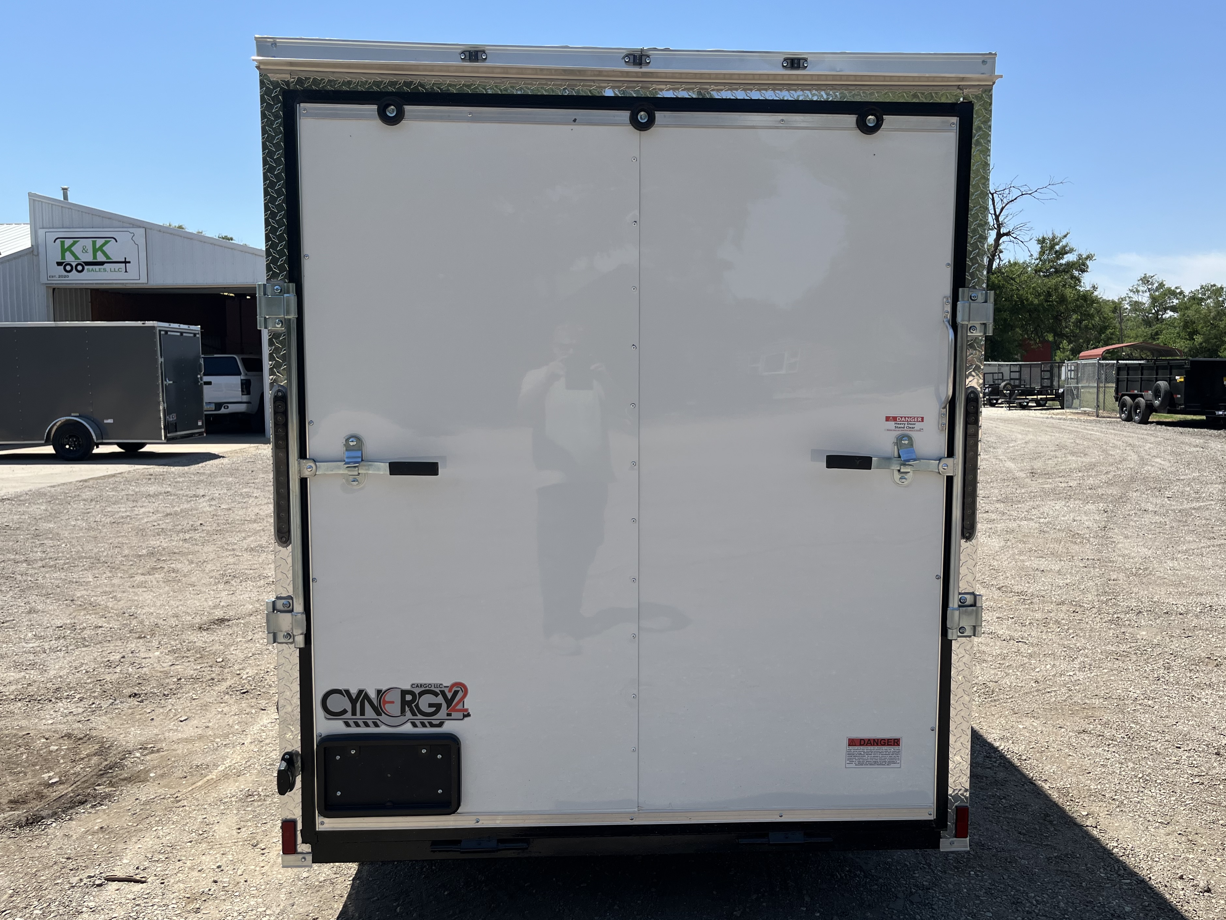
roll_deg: +1.3
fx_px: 992
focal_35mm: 28
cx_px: 622
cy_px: 464
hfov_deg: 63.4
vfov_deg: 49.7
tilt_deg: -3.9
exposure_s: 1/3311
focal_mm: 5.1
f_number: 1.6
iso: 50
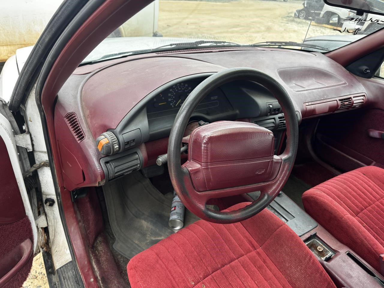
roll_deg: -6.6
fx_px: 266
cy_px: 144
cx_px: 192
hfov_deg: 71.6
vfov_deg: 56.8
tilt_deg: -28.7
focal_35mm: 24
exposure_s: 1/121
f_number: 1.78
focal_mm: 6.86
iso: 64
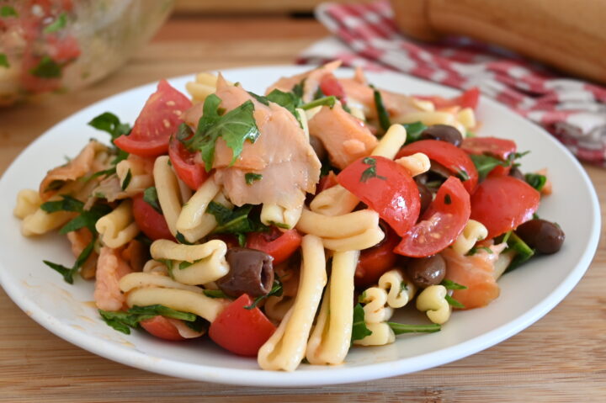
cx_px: 303
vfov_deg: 25.0
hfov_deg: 36.9
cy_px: 202
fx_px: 908
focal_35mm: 54
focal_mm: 36
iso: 200
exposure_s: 1/15
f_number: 5.6
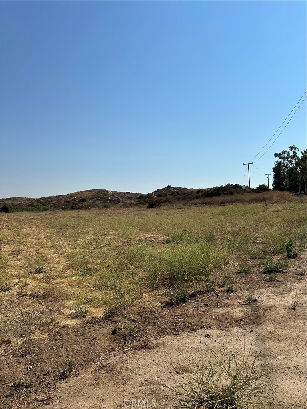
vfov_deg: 71.6
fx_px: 284
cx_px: 154
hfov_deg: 56.8
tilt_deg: +3.6
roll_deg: +1.7
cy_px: 204
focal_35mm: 24
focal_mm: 6.86
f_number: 1.78
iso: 80
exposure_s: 1/9709
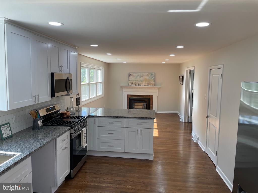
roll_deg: -0.7
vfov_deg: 53.1
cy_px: 96
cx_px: 129
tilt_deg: -5.9
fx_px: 194
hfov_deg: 67.3
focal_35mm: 26
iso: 40
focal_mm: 4.2
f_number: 1.6
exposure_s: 1/120
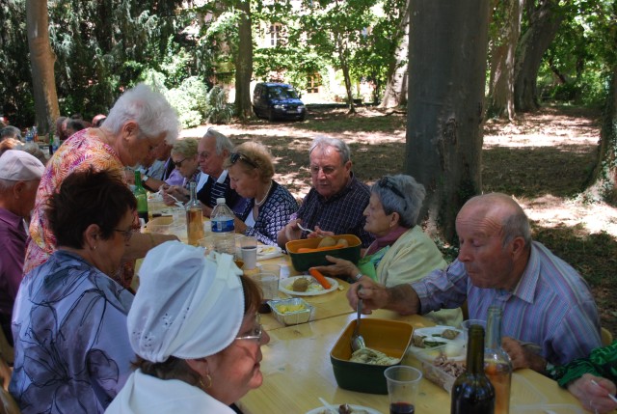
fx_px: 618
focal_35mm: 36
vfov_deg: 37.0
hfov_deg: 53.1
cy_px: 207
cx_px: 308
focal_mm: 24
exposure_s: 1/80
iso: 200
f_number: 4.2
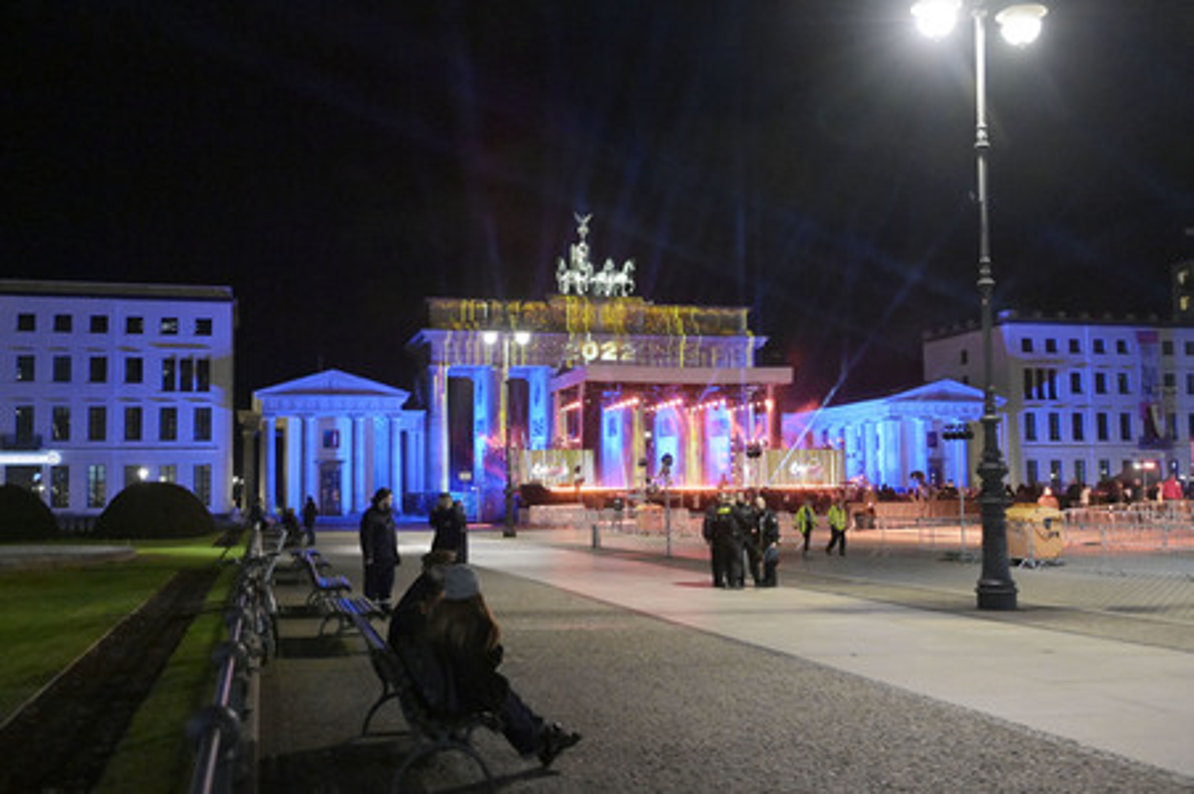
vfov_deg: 37.8
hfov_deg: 54.5
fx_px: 1160
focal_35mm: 35
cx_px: 597
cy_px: 397
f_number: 4
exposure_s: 1/200
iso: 12800
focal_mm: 35
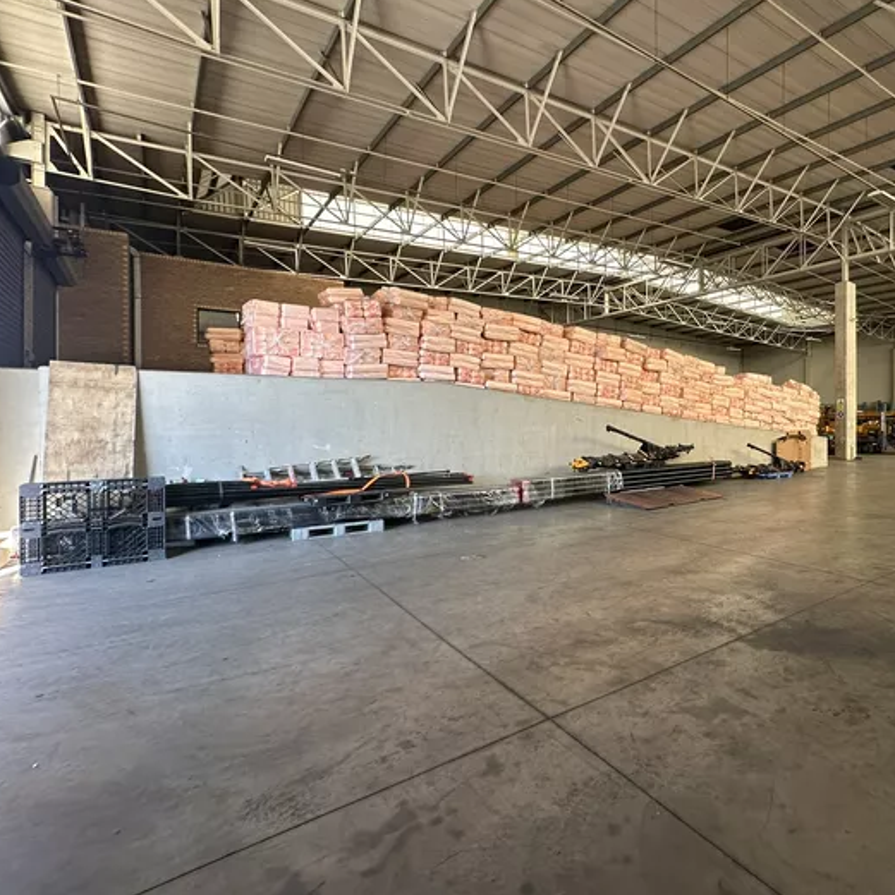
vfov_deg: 77.6
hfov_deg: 74.2
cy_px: 423
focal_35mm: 19
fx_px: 556
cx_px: 627
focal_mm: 2.22
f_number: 2.2
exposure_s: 1/99
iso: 100
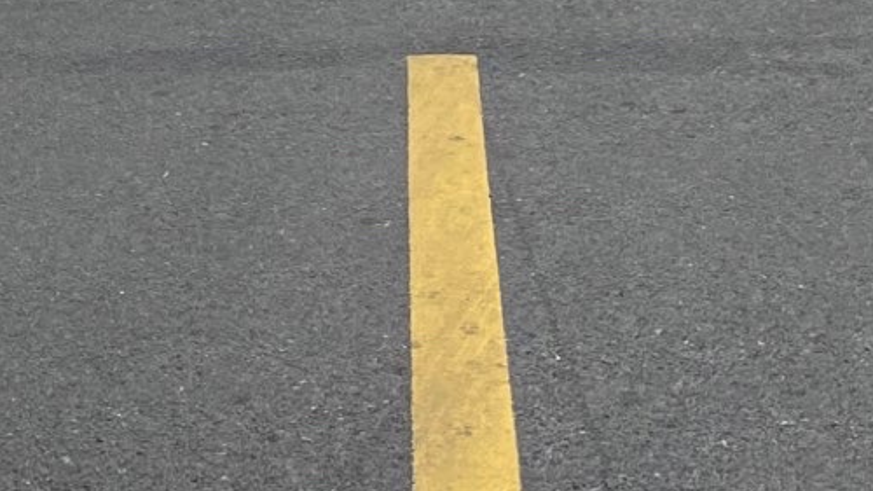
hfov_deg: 18.4
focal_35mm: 116
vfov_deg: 9.6
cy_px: -540
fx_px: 2685
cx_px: 332
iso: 50
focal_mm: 4.2
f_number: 1.6
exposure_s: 1/6494
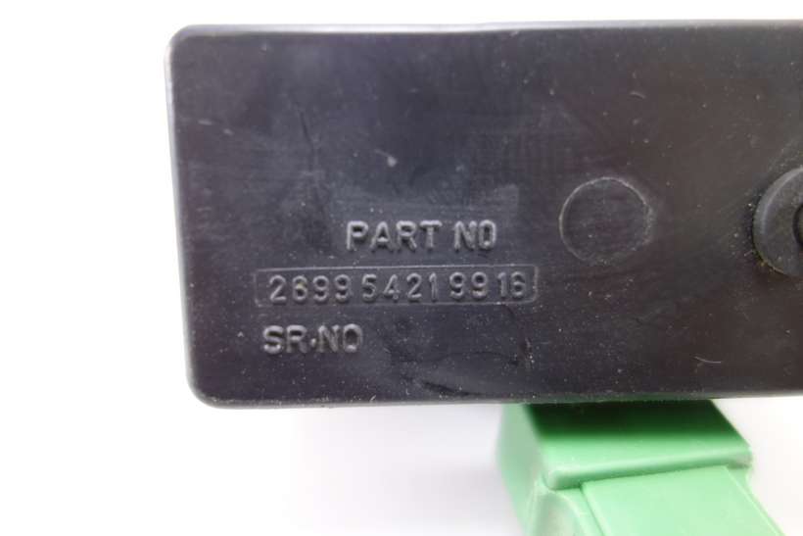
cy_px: 268
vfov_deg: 46.4
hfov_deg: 65.5
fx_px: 625
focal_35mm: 28
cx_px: 402
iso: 160
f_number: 1.8
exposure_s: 1/30
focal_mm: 10.4
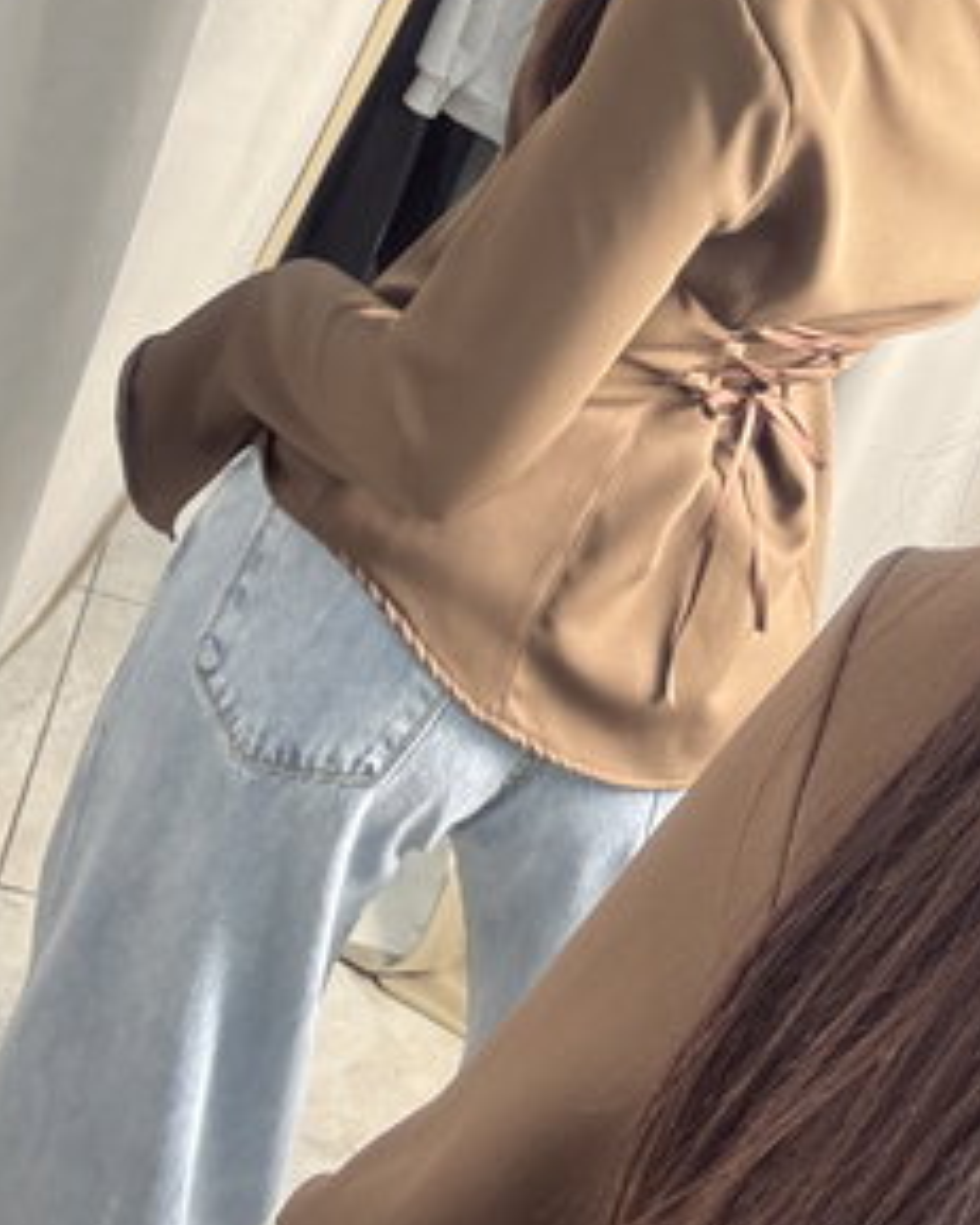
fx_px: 1959
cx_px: 734
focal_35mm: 54
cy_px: 184
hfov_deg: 27.7
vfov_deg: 33.4
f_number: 1.9
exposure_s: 1/50
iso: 200
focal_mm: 2.69
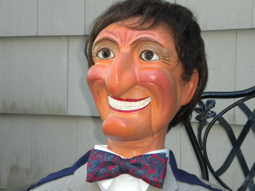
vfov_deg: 12.7
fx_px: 862
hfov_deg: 16.8
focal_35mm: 117
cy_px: 93
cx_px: 135
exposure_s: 1/60
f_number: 5.9
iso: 400
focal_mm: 18.9
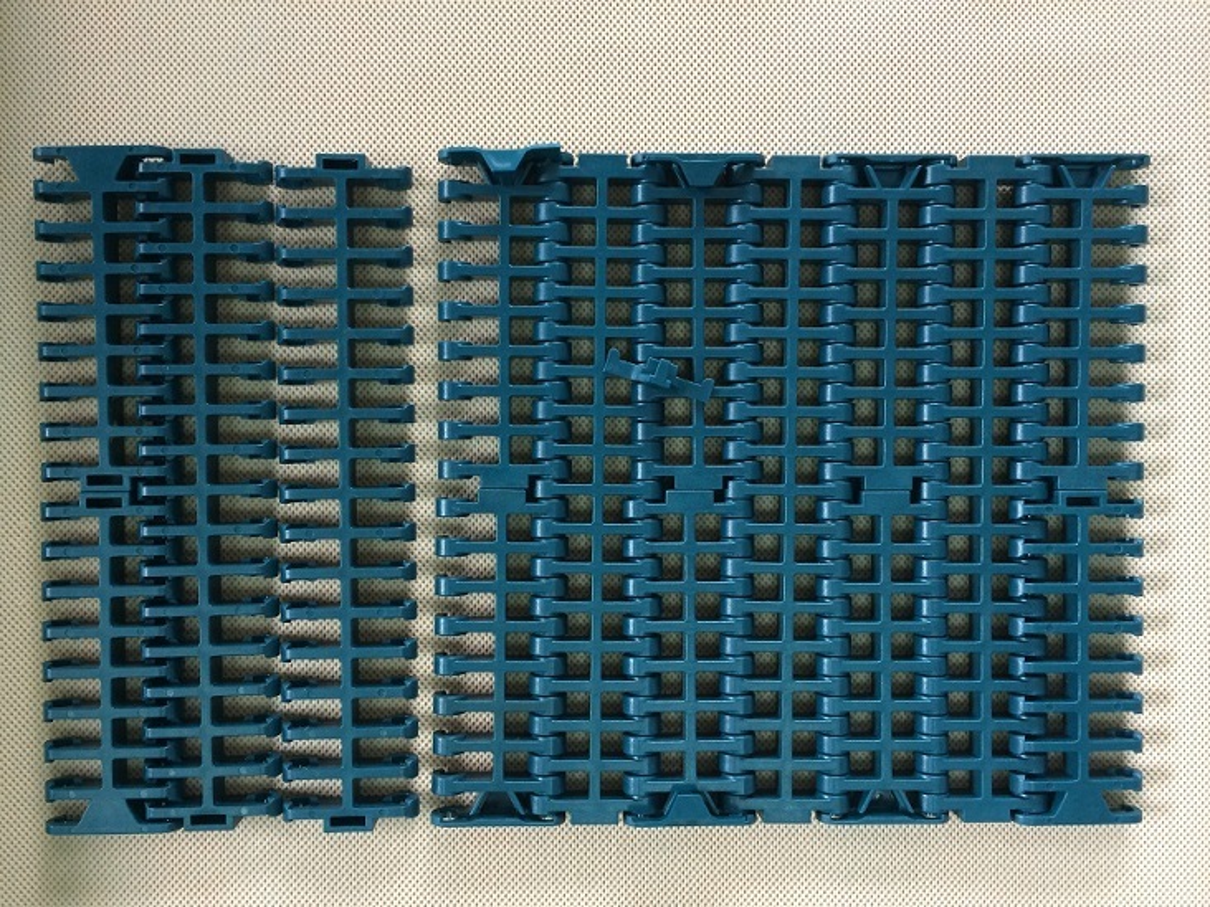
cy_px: 454
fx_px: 1049
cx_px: 605
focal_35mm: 30
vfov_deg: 46.8
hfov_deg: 60.0
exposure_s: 1/33
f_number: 2.2
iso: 160
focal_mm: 4.12
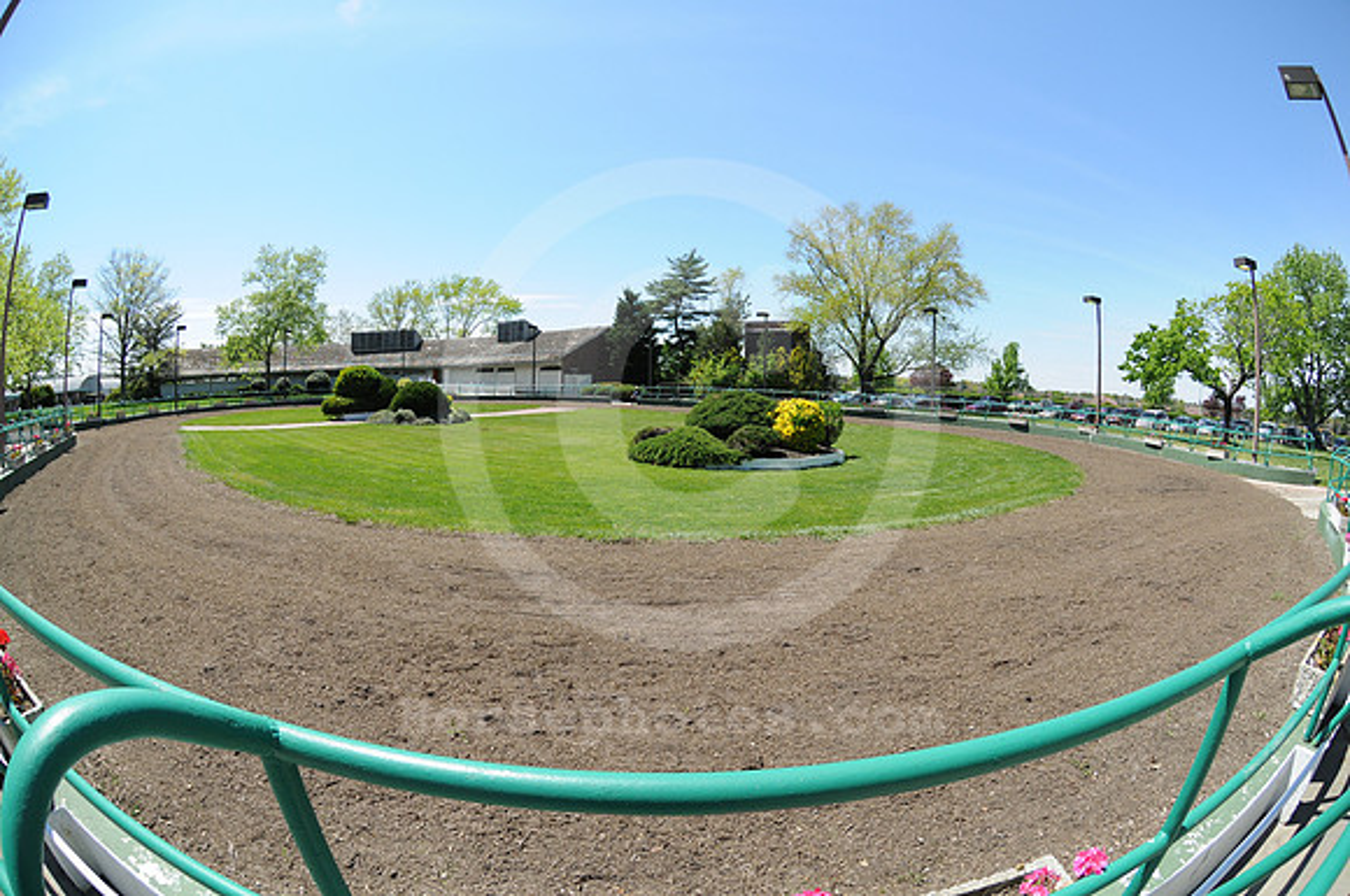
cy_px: 448
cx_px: 675
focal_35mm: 16
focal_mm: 10.5
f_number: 5.6
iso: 320
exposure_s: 1/1000
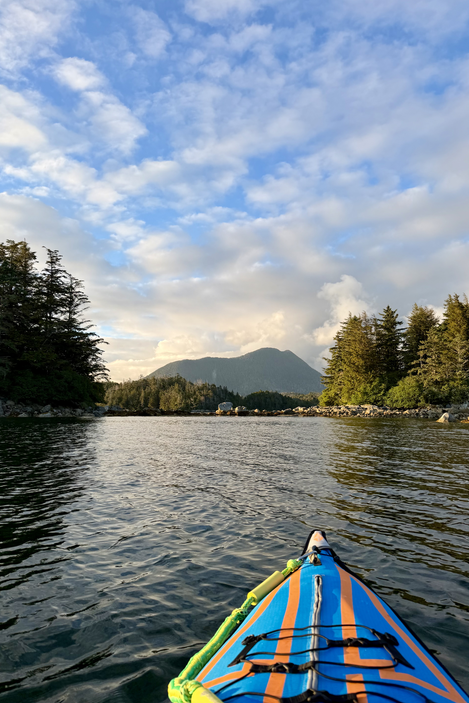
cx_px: 219
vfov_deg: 71.5
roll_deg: -1.5
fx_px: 489
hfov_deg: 51.2
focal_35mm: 25
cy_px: 351
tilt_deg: +6.0
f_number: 1.78
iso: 80
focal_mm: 6.76
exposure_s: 1/1553
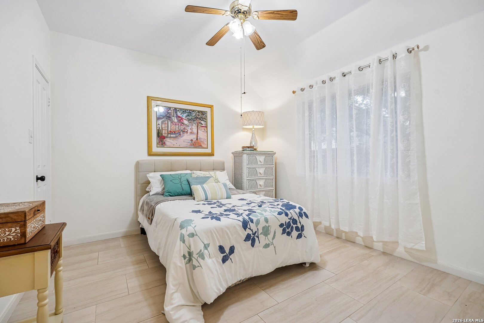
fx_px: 215
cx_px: 242
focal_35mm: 16
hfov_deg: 96.7
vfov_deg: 73.7
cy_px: 162
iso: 400
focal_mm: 16
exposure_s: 1/30
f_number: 8
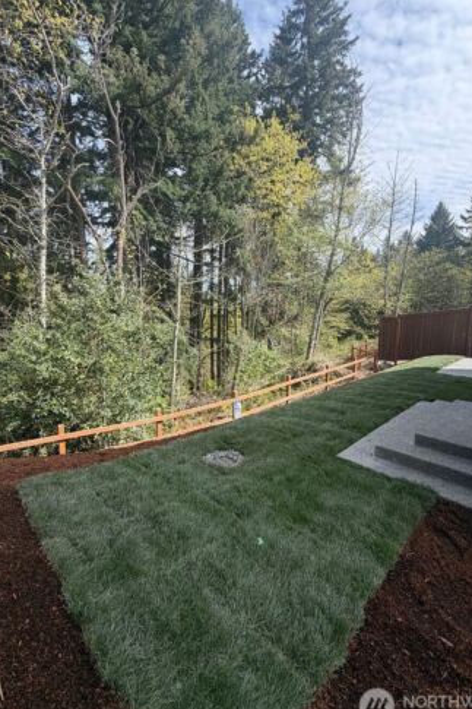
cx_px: 232
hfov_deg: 73.7
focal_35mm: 16
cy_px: 341
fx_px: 315
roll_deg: -0.9
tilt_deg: -6.5
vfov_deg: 96.7
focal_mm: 2.22
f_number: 2.2
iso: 40
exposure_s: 1/585
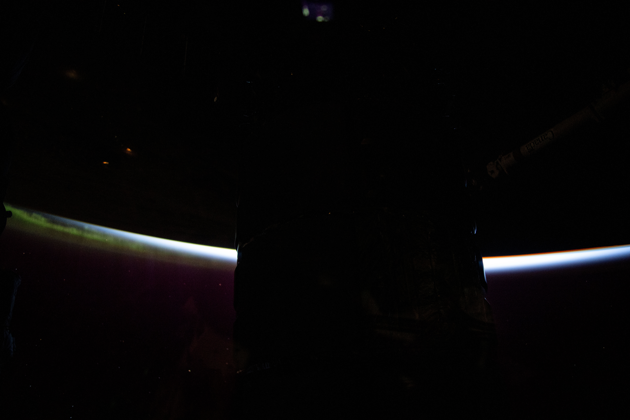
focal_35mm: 28
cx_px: 315
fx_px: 490
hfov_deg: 65.5
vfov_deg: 46.4
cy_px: 210
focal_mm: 28
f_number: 1.4
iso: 3200
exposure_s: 1/10
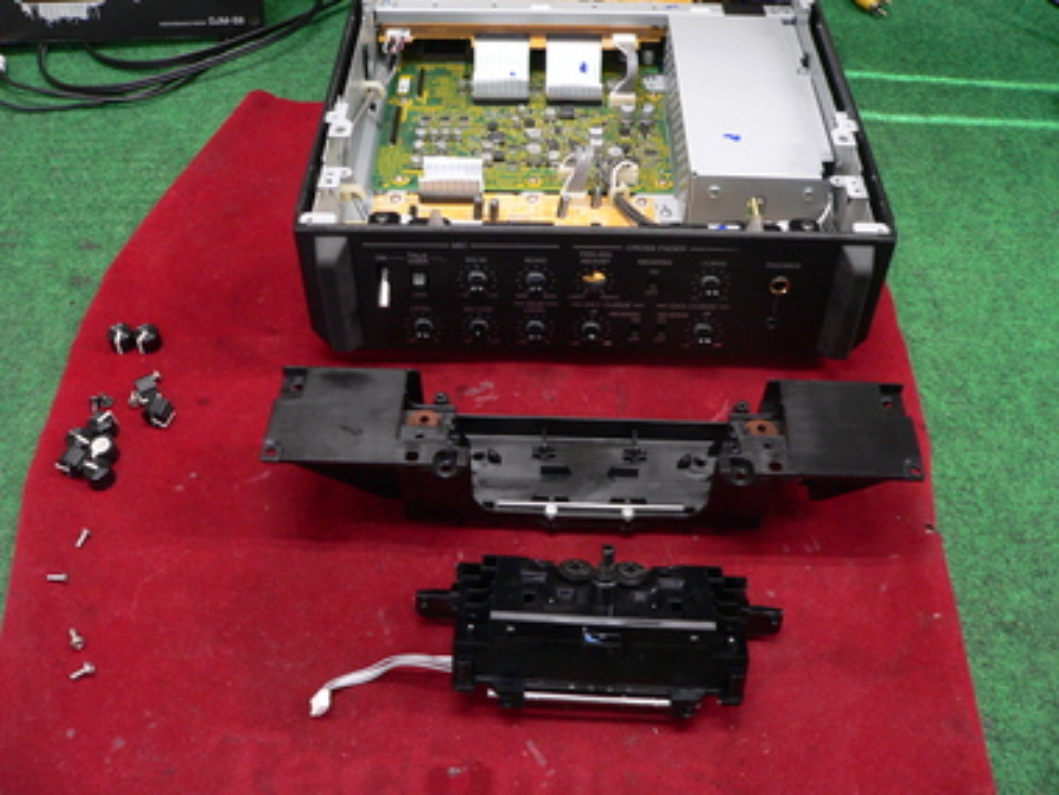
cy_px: 398
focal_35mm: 36
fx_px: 1101
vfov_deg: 39.7
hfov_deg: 51.4
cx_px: 530
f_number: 2.8
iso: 200
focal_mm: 6
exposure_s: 1/15
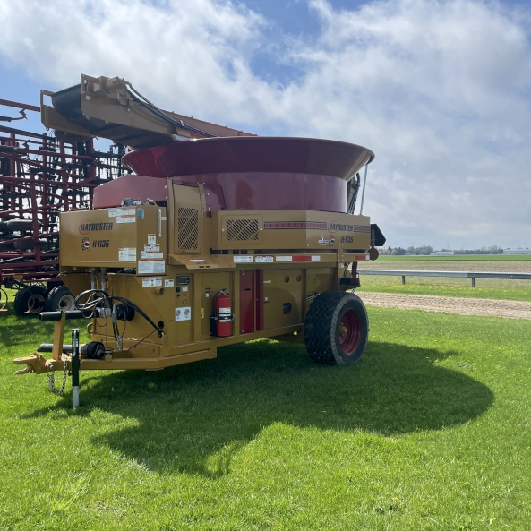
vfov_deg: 52.5
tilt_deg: +1.2
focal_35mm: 31
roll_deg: +0.4
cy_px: 268
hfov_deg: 51.9
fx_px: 538
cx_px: 197
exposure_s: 1/4292
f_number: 1.6
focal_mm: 4.2
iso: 32
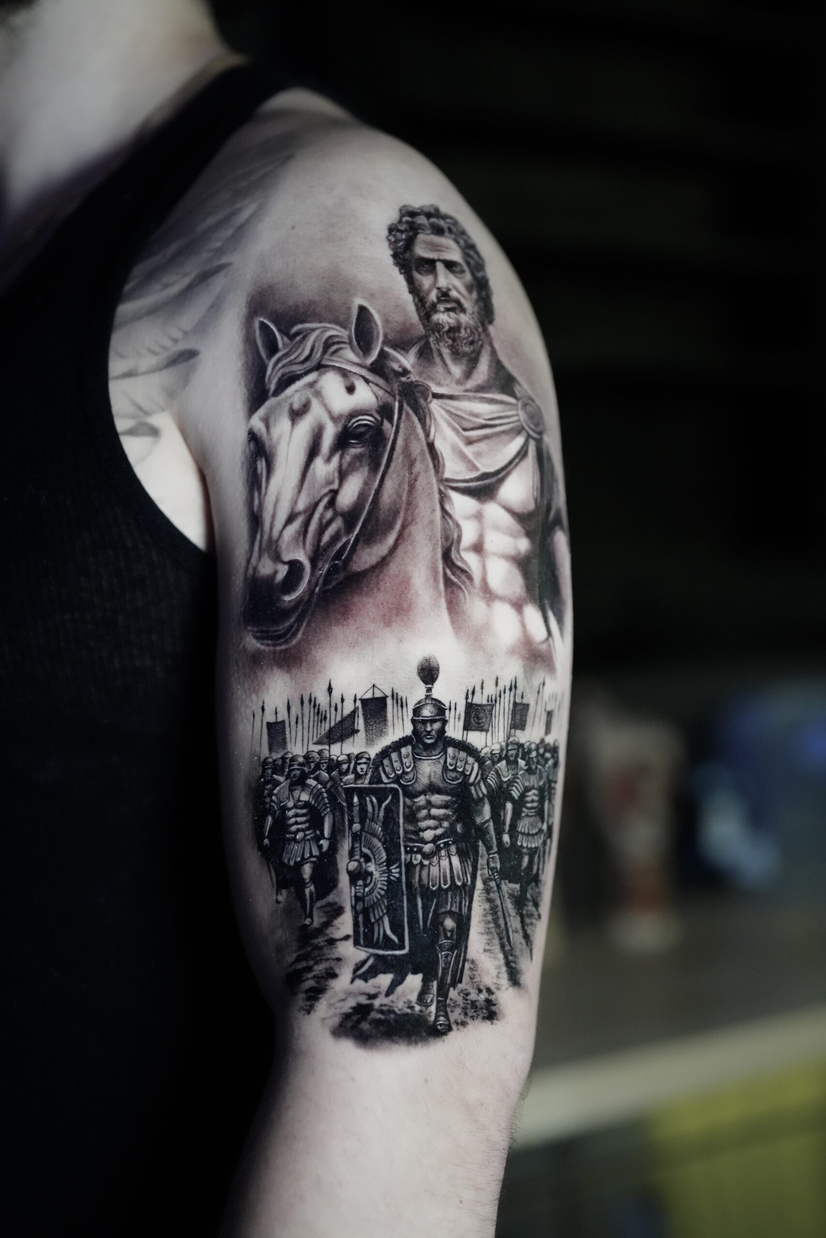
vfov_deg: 39.6
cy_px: 619
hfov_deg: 27.0
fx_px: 1720
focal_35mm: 50
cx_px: 413
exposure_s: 1/125
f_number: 2.2
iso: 10000
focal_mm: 50
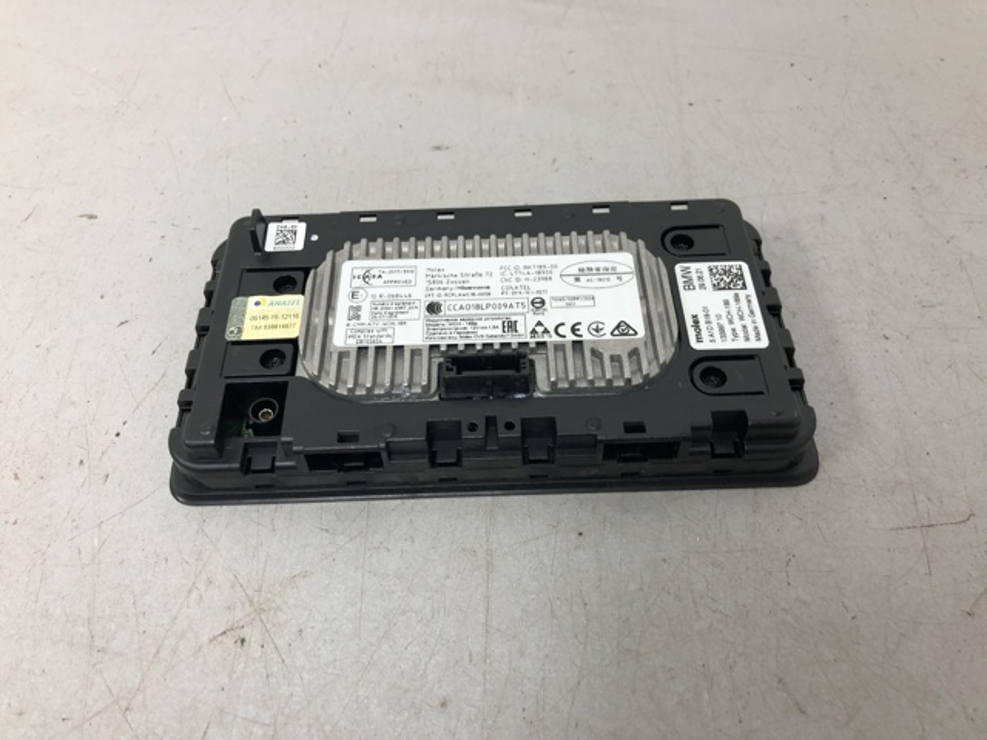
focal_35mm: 28
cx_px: 494
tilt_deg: -52.9
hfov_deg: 63.4
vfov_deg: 49.7
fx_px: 798
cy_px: 370
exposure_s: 1/25
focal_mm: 4
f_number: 1.8
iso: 40
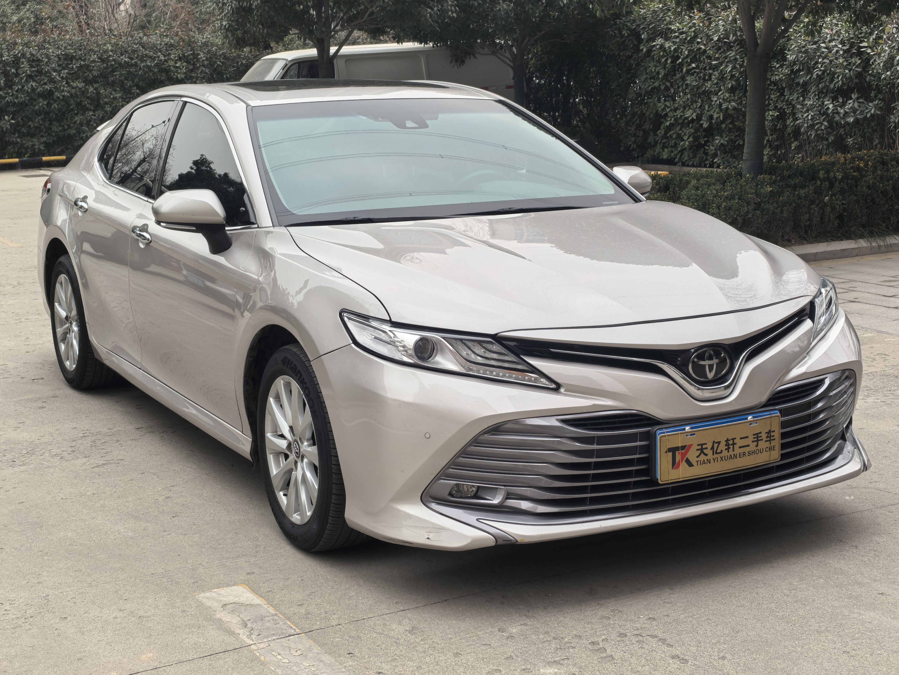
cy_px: 338
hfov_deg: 35.5
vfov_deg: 27.0
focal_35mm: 54
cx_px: 450
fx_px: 1402
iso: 50
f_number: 2
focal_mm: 5.75
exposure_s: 1/137
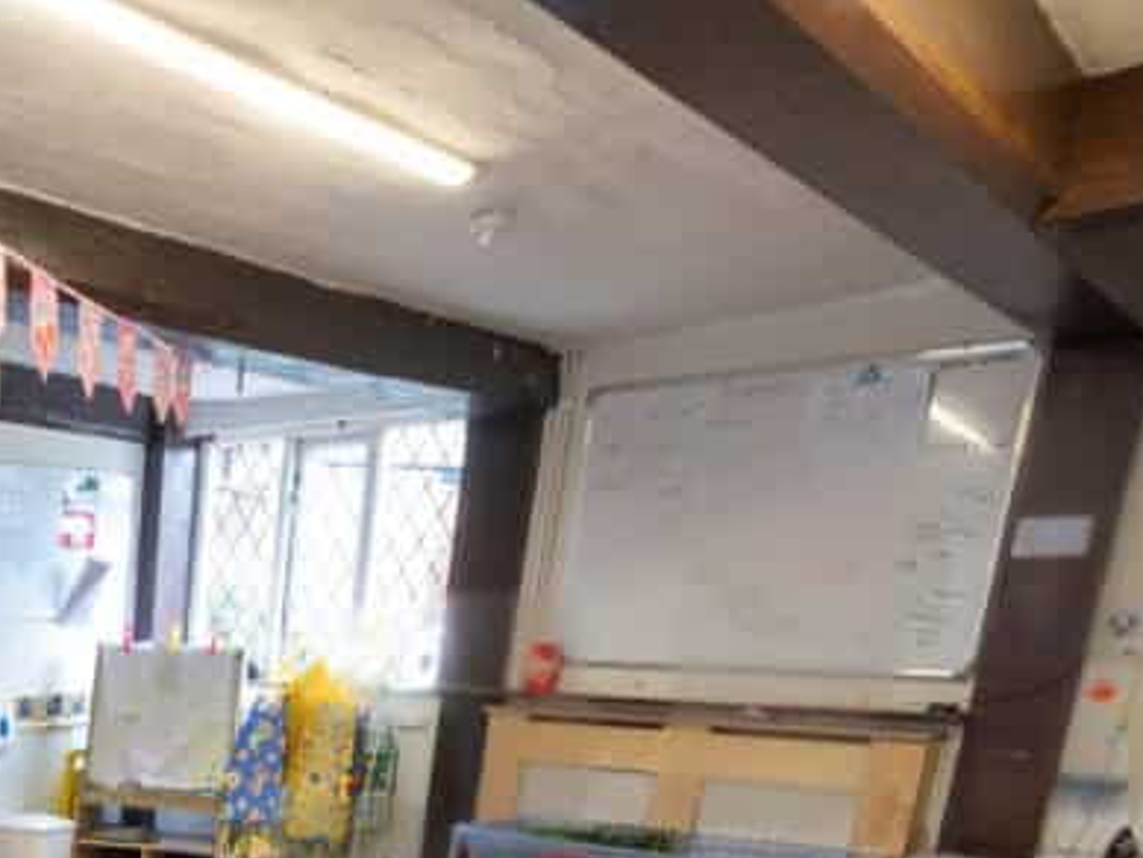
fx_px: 1255
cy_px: 1001
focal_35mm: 38
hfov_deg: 40.3
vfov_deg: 32.1
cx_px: -94
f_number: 10
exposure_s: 1/3.33
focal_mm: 10
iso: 320
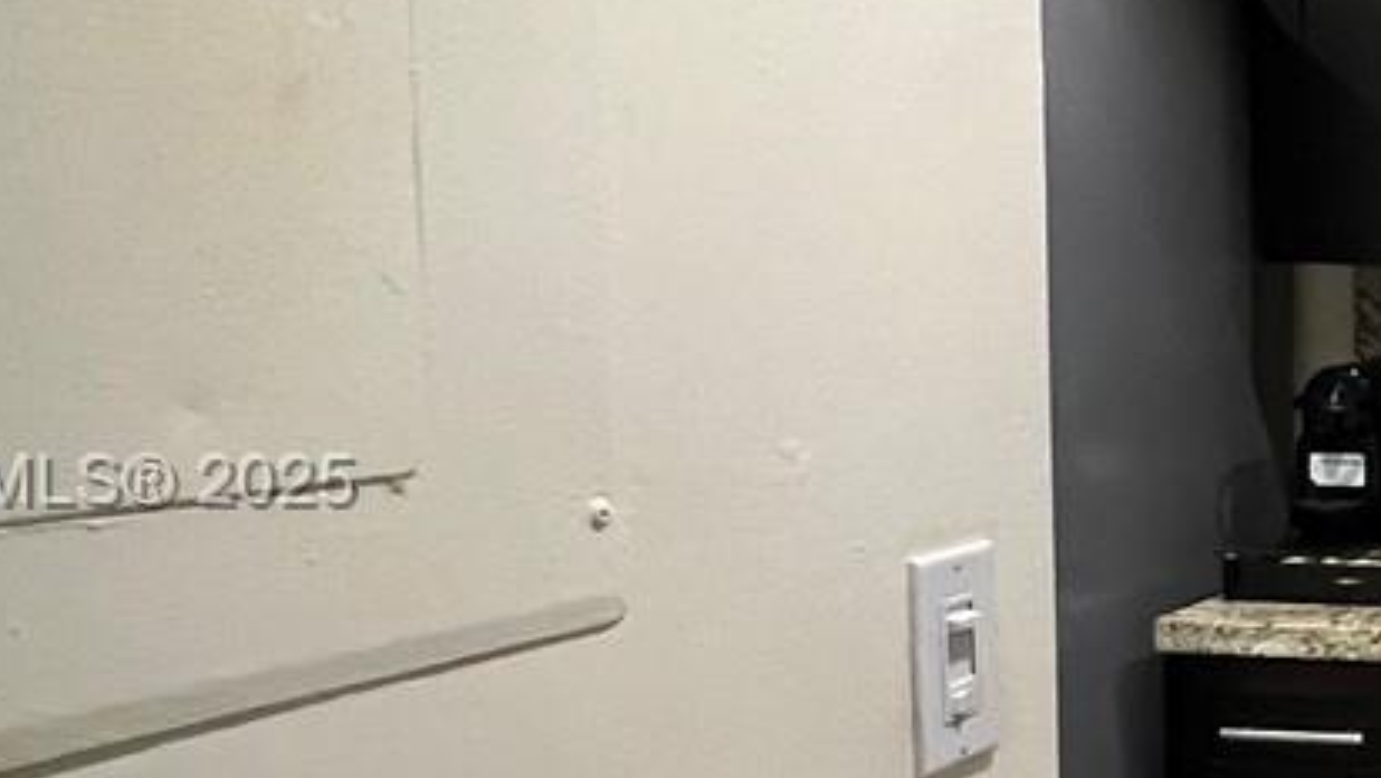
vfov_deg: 21.8
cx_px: 1964
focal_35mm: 55
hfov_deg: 28.1
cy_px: 486
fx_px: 2015
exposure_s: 1/60
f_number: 1.8
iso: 250
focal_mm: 1.57
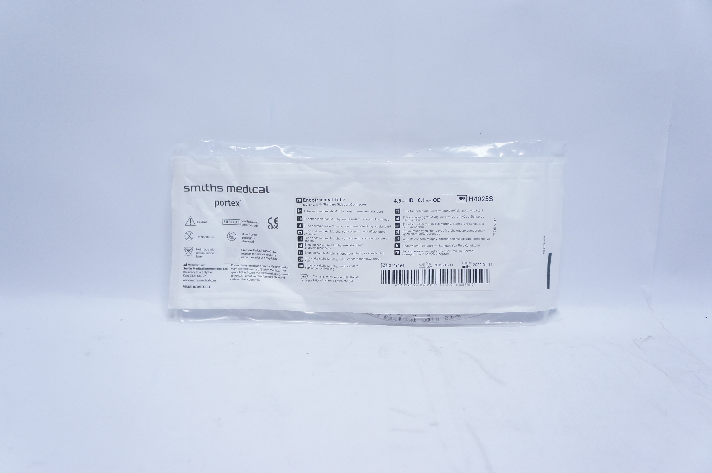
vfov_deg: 38.3
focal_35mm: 34
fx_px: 682
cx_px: 356
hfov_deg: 55.2
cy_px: 236
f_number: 4
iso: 800
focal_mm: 23
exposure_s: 1/200
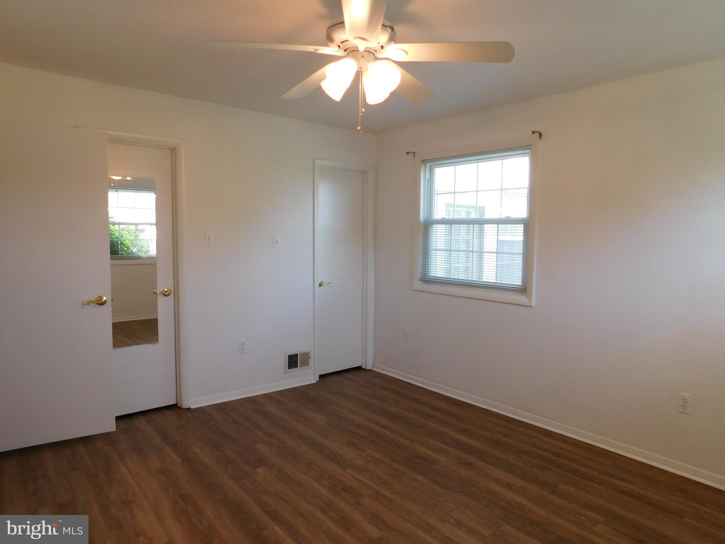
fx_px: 482
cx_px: 362
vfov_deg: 58.9
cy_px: 272
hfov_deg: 73.9
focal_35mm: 23
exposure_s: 1/50
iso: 125
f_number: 3
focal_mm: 4
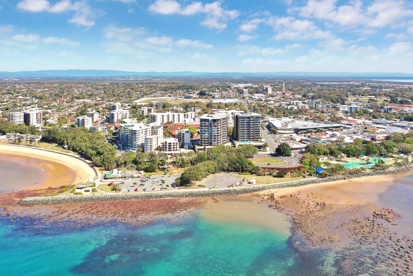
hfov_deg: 65.5
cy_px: 138
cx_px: 206
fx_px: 321
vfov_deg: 46.4
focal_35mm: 28
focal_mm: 10.26
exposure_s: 1/320
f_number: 5
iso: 100
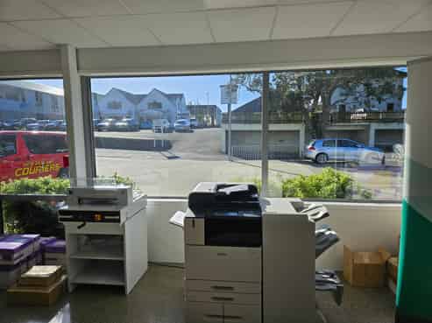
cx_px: 216
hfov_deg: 74.0
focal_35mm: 23
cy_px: 162
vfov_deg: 58.8
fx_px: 287
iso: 40
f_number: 1.8
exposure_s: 1/1148
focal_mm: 5.4
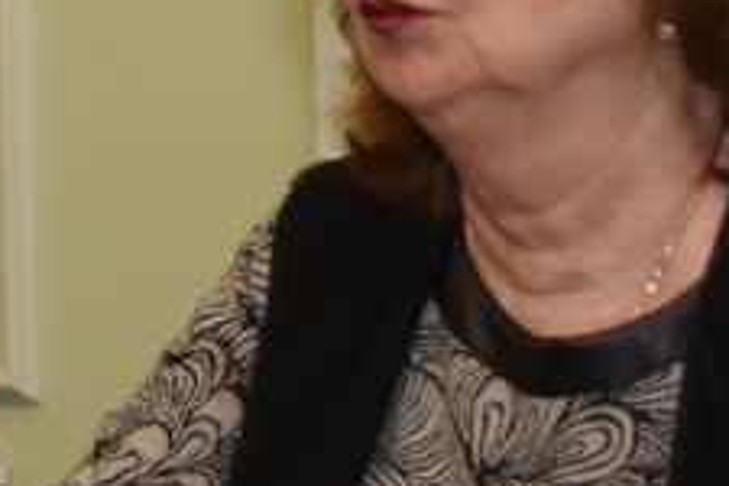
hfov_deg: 5.8
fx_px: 7067
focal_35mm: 349
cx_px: -778
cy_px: 128
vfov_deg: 3.9
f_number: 4.8
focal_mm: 56
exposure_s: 1/200
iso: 1250
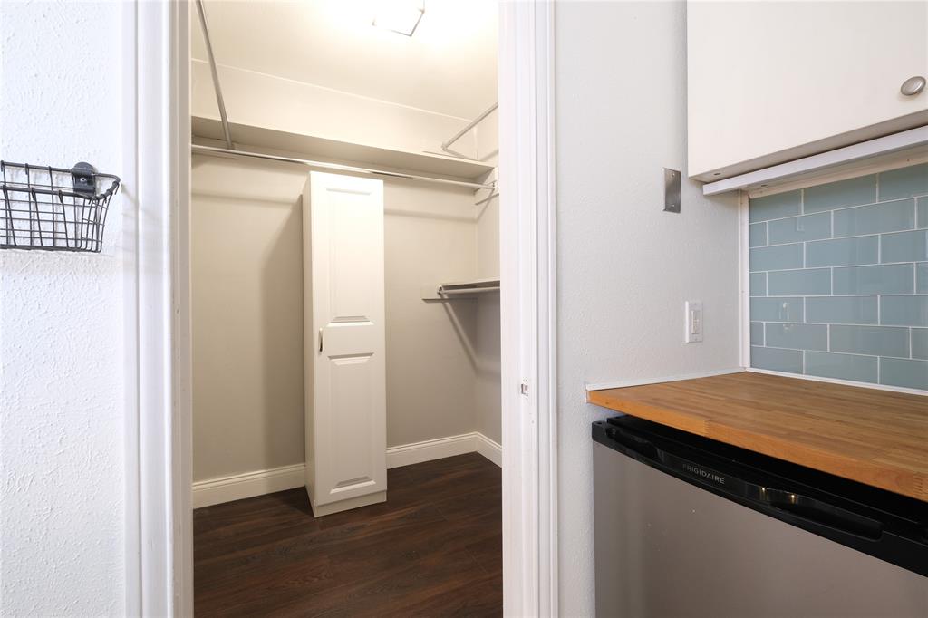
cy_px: 309
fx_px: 387
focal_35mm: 15
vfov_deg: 77.3
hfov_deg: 100.4
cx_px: 464
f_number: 11
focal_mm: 10
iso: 400
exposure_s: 3
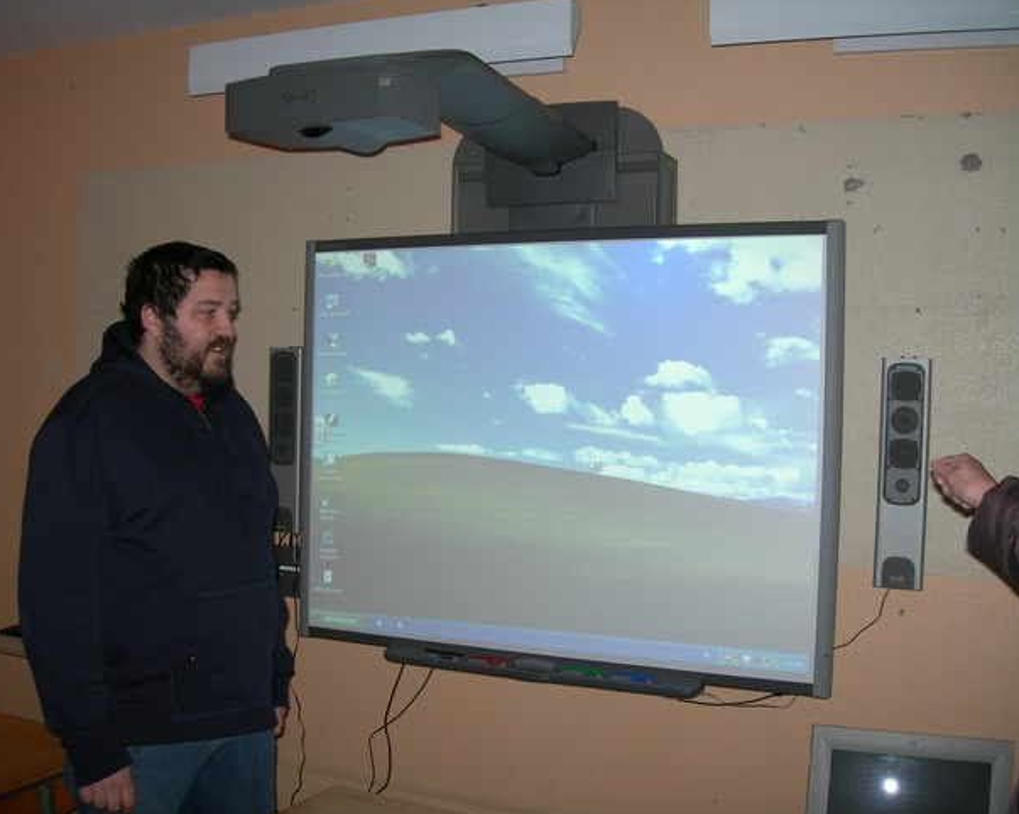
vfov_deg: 37.3
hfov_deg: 45.8
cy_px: 407
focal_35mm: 40
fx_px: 1206
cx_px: 477
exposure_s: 1/60.1
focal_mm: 7.8
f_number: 2.8
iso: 57
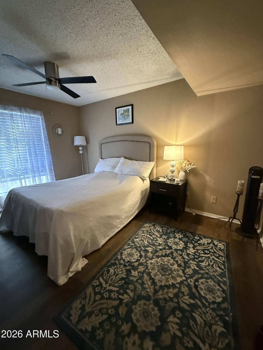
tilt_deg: -10.7
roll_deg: +0.5
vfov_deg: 102.1
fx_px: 142
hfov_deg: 85.7
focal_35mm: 14
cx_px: 132
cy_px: 175
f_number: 2.2
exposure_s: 1/60
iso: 1000
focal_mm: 2.22
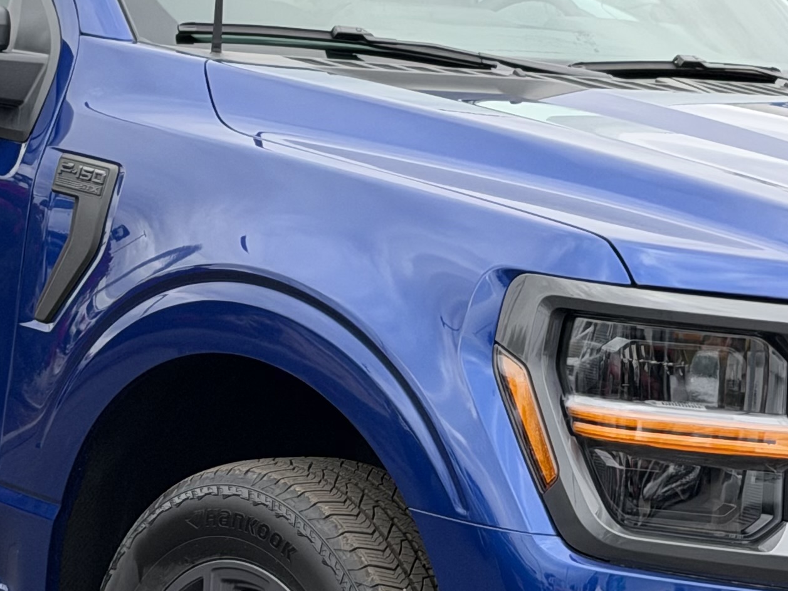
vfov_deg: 9.6
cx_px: 255
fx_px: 3506
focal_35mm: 154
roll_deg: -5.8
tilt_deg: -5.7
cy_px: 285
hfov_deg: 12.8
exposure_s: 1/917
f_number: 1.78
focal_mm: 6.76
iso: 64
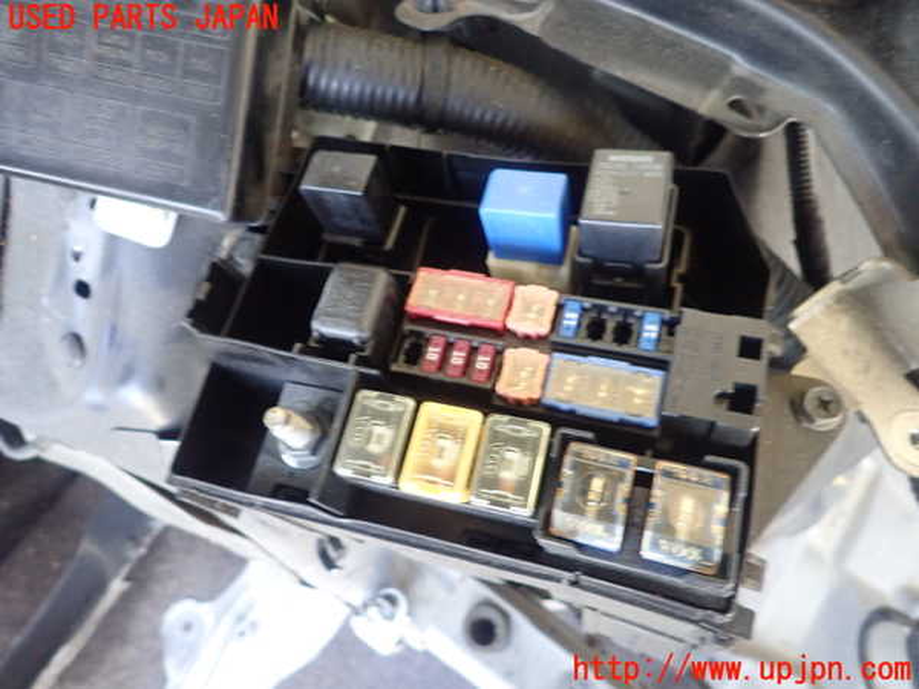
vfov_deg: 54.9
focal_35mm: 25
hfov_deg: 69.4
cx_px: 460
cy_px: 344
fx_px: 664
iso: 800
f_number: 2
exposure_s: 1/30
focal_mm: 4.5
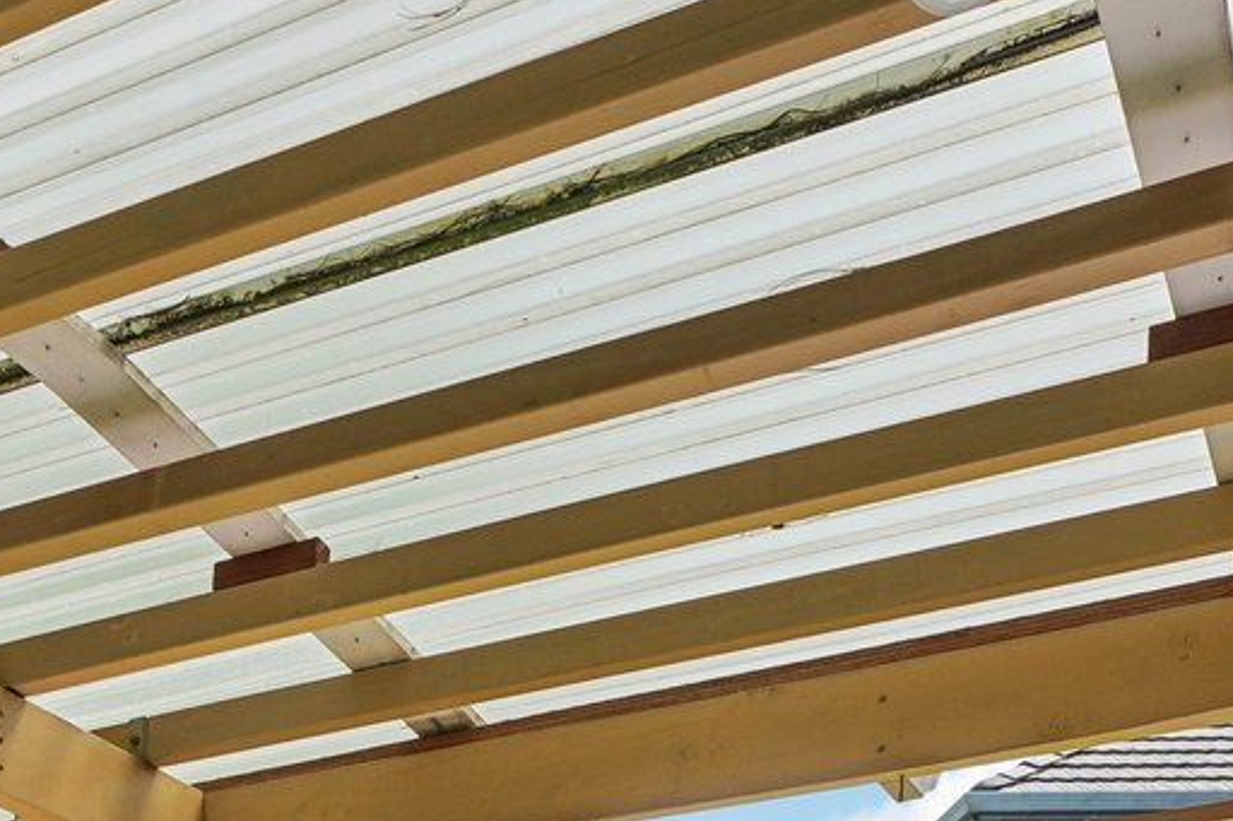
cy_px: 1472
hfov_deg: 29.2
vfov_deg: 17.3
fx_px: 2191
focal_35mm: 64
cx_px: -31
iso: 400
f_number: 8
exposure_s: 1/400
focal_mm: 16
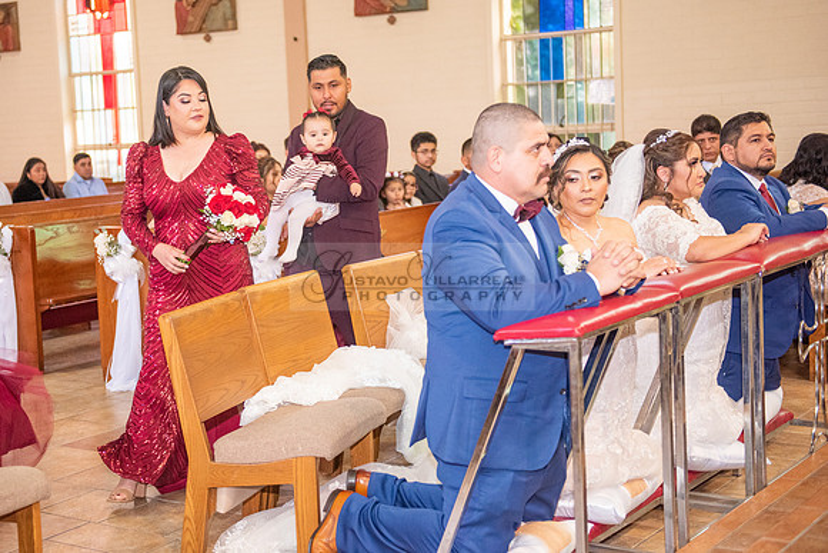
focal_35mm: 60
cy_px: 245
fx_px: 1378
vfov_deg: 22.7
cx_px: 311
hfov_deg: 33.3
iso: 2000
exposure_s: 1/160
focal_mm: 48
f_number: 2.8
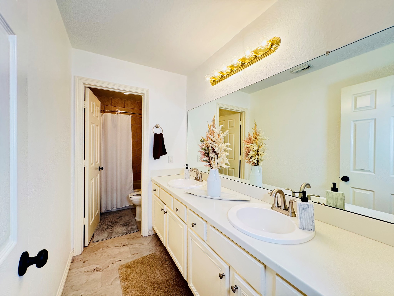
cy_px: 148
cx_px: 197
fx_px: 159
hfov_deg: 102.1
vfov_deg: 85.7
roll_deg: -1.1
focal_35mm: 14
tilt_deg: -0.4
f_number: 2.2
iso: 250
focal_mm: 2.22
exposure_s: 1/60
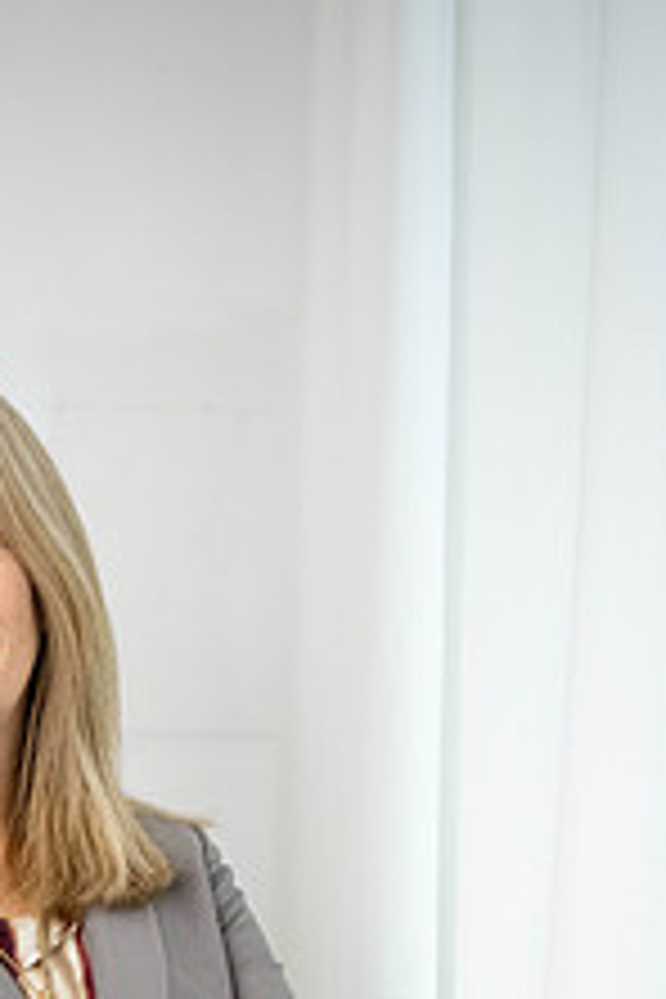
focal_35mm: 71
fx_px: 1970
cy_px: 932
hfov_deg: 18.8
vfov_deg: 27.3
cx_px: 40
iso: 2500
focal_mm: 35
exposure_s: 1/1250
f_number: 1.8
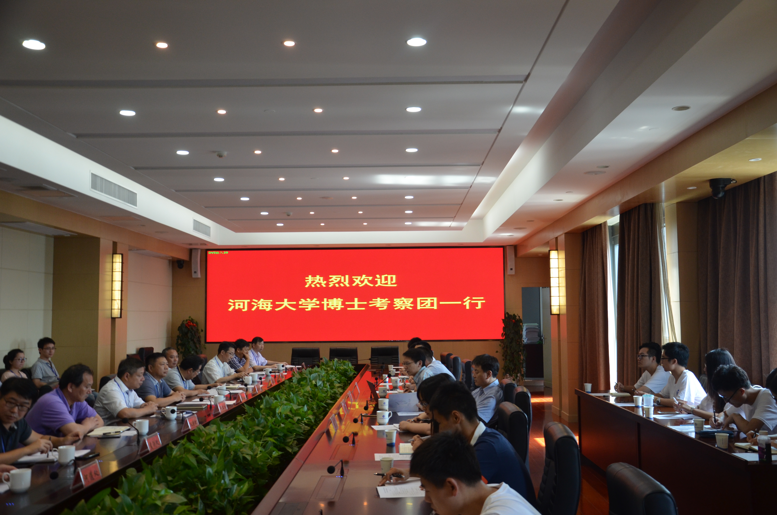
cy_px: 258
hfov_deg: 53.2
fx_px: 775
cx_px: 388
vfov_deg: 36.7
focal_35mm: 36
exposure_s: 1/60
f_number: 4
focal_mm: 24
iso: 560
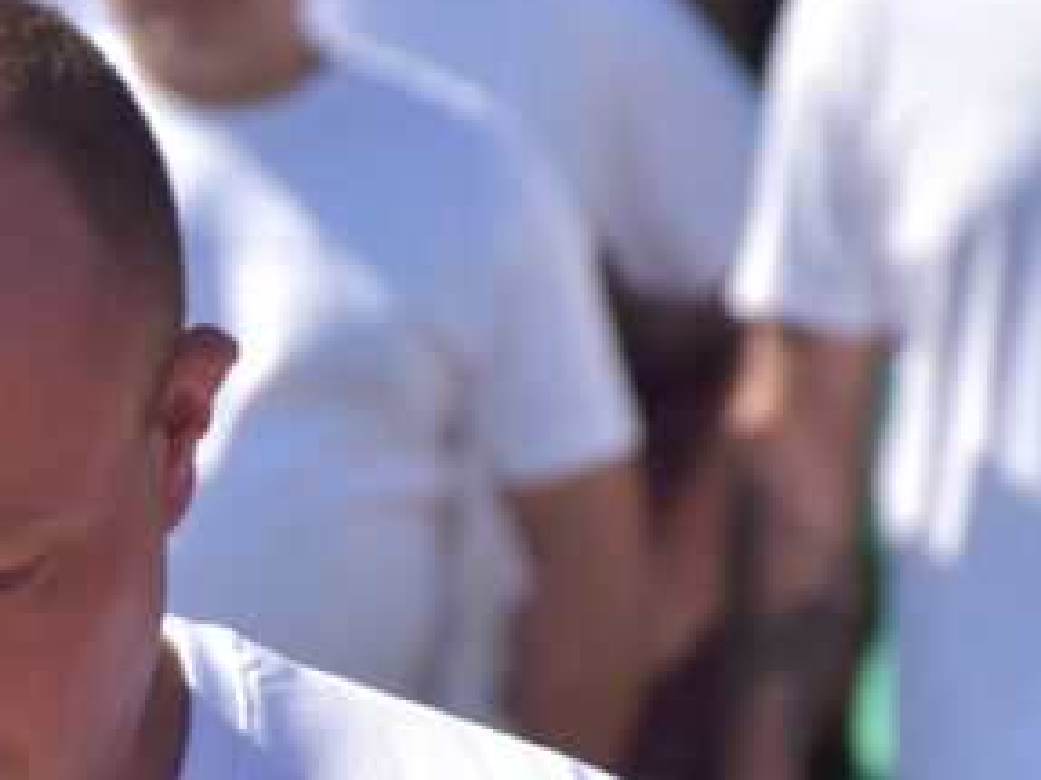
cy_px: 845
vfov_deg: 2.0
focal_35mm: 736
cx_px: -464
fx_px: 22124
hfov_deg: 2.7
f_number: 8
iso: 160
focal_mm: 122
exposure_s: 1/500
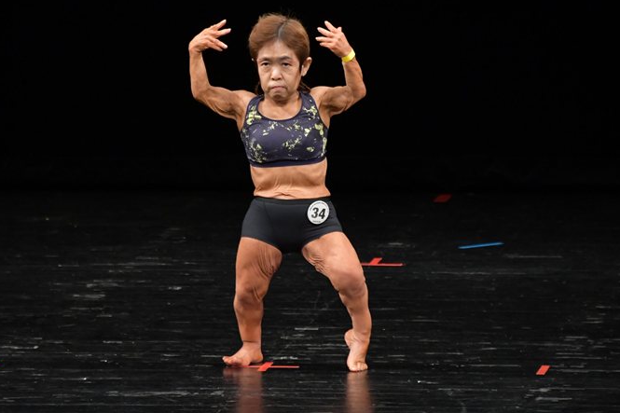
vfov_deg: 3.1
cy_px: 192
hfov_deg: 4.7
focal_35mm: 437
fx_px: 7524
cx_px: 276
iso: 2500
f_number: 5.6
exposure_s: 1/400
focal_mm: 250
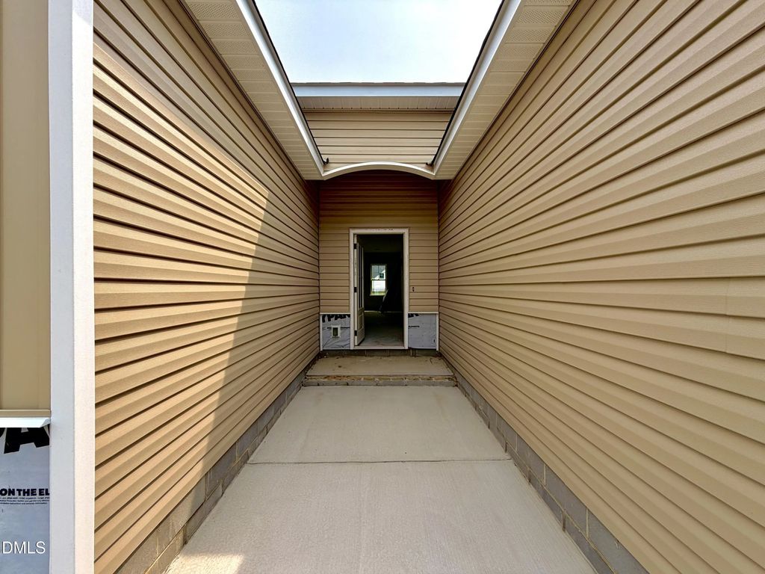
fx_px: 309
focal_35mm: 14
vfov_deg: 85.7
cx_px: 382
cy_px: 287
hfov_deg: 102.1
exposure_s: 1/770
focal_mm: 2.22
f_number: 2.2
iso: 32
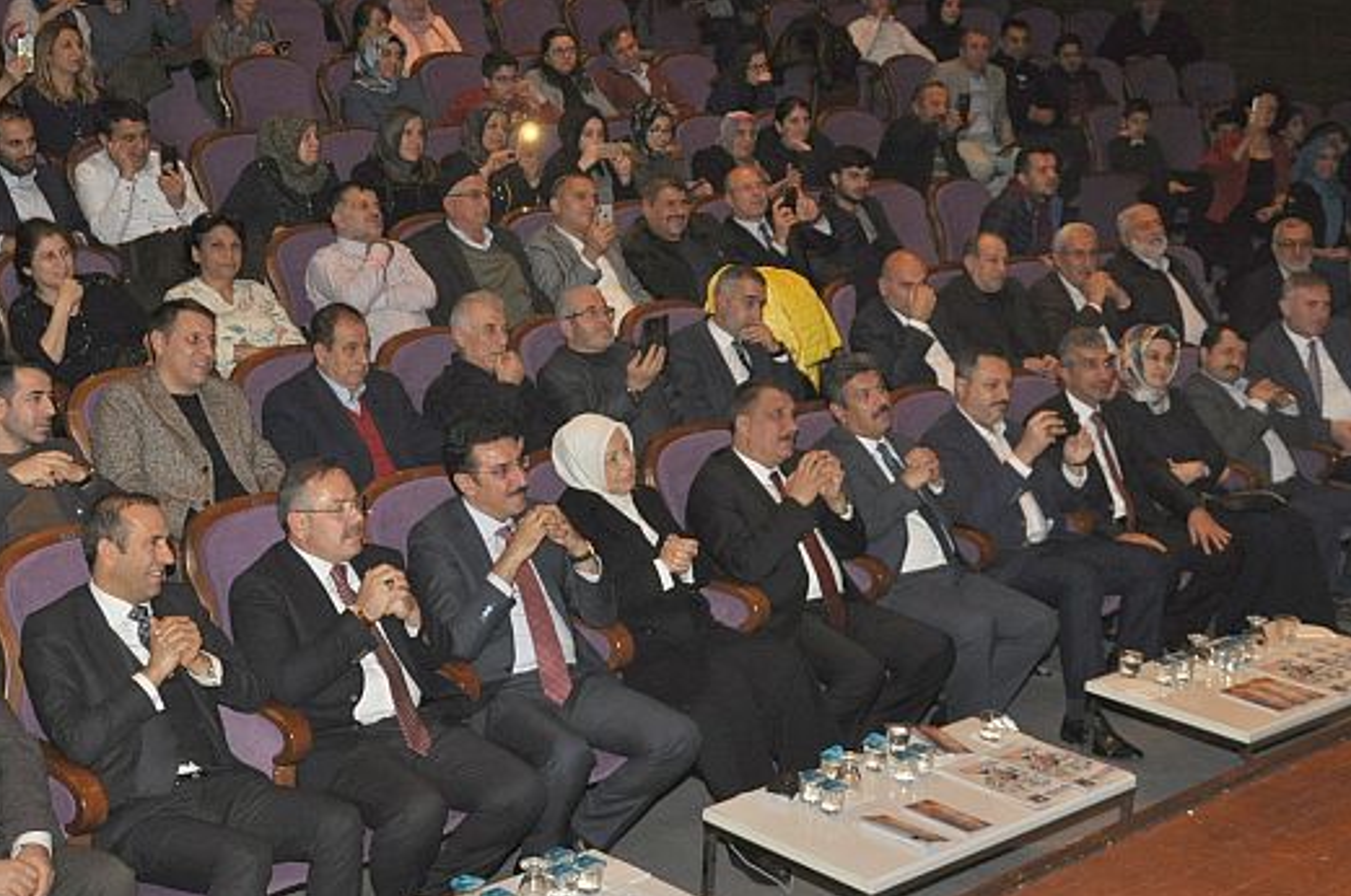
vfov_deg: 22.9
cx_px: 607
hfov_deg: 33.9
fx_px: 2211
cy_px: 421
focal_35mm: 59
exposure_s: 1/60
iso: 800
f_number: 4.2
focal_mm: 32
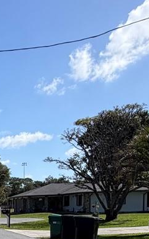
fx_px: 396
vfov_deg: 30.6
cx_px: -88
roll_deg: +1.9
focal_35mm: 61
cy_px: 250
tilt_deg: -4.5
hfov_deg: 18.4
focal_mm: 2.22
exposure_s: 1/914
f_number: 2.2
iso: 20
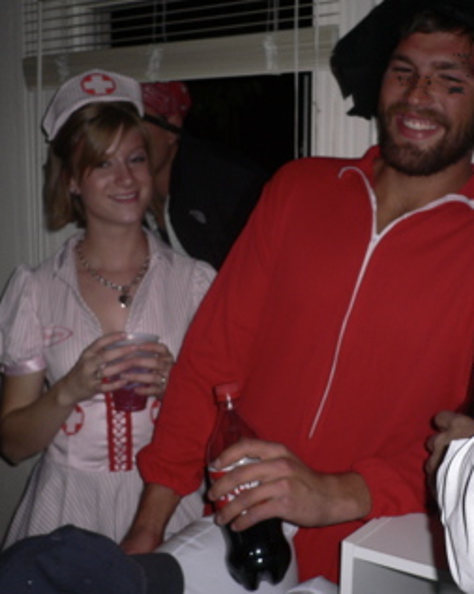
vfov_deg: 40.4
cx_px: 266
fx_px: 808
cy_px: 296
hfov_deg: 32.7
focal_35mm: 46
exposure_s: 1/60
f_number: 2.8
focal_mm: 5.8
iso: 100
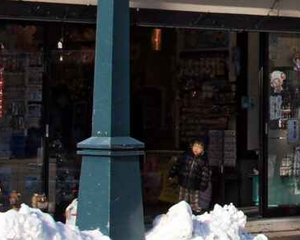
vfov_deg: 9.7
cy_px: -79
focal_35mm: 156
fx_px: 1385
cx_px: 406
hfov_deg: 12.0
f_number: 8
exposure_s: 1/100
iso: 100
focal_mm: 16
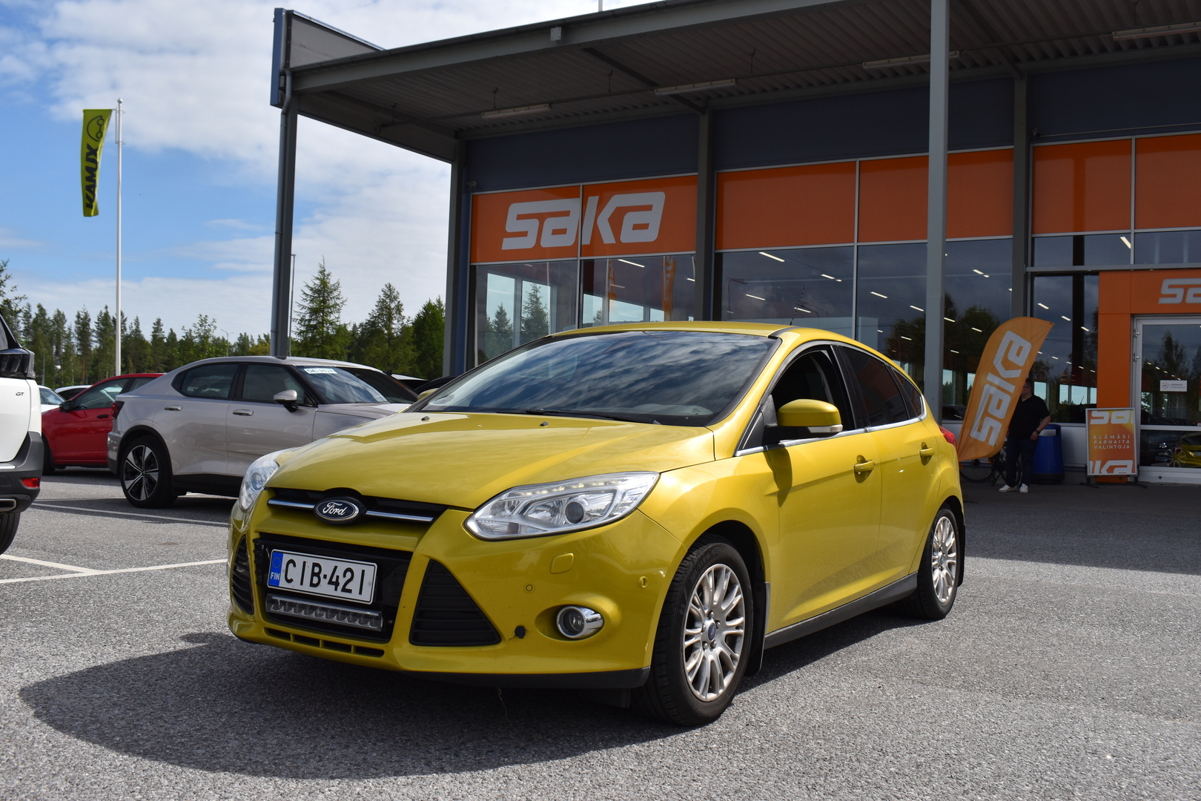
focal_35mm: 36
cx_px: 600
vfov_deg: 36.9
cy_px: 400
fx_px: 1201
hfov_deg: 53.1
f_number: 9.5
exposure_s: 1/1000
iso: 200
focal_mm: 24
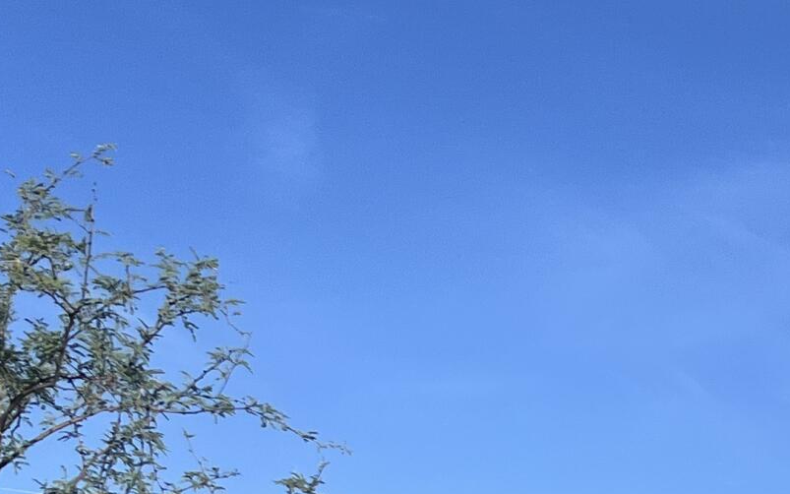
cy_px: 965
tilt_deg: +0.4
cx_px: 1310
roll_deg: -1.8
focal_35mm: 103
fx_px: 2218
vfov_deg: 11.5
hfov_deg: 17.4
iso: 50
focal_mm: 5.7
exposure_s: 1/4831
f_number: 1.5
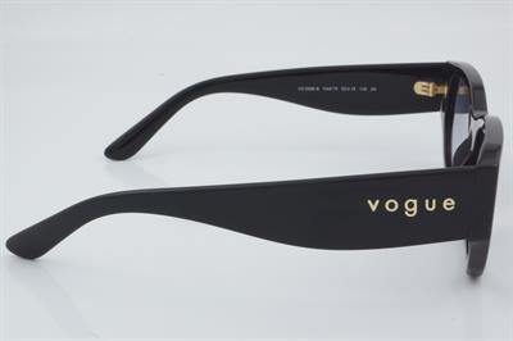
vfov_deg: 18.2
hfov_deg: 27.0
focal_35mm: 75
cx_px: 256
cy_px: 170
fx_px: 1068
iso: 100
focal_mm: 50
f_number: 32
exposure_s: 1/3
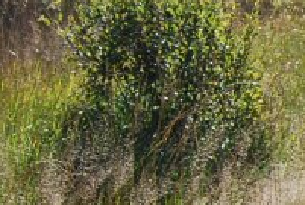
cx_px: 633
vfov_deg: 8.2
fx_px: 1435
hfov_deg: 10.9
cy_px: 41
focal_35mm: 169
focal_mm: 20
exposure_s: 1/200
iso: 100
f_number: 7.1
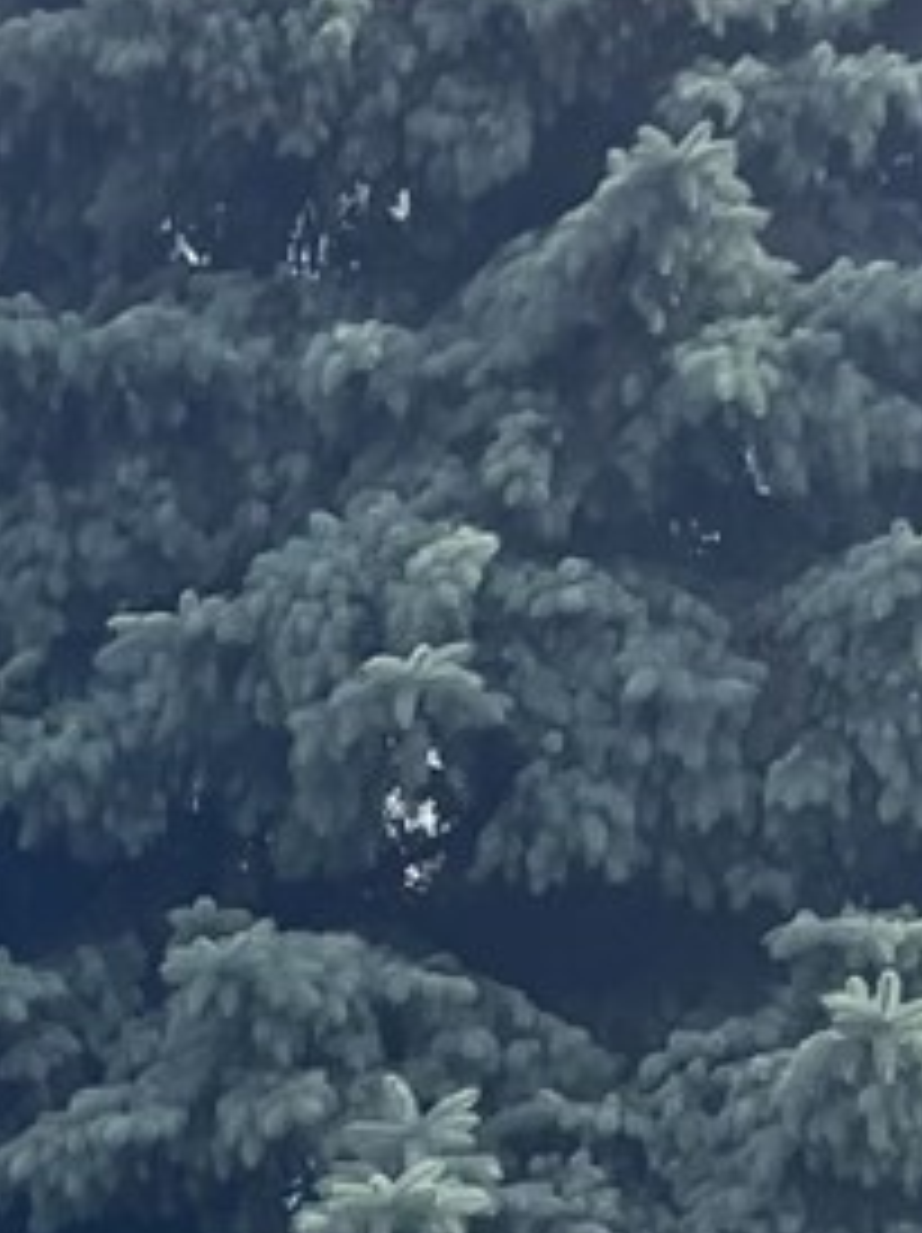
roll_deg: -1.7
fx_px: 5193
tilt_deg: +7.3
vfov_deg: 11.5
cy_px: 2817
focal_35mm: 146
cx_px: -612
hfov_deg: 9.7
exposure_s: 1/2304
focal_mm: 4.2
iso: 32
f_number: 1.6
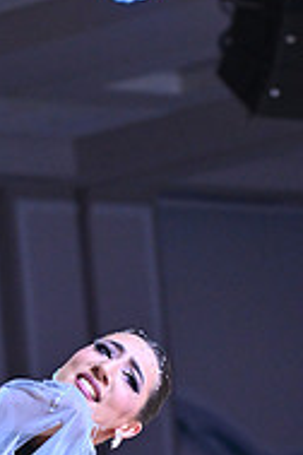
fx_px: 5024
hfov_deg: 3.4
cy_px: 681
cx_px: -59
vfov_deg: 5.1
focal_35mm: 398
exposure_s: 1/400
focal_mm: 130
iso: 2500
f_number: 6.3
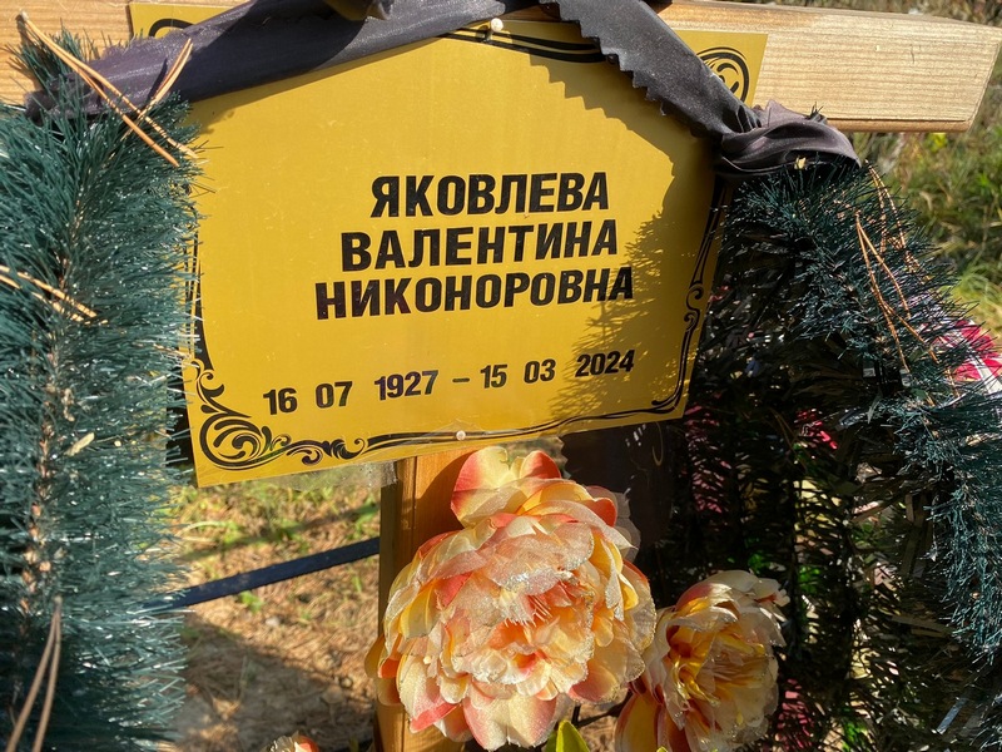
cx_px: 501
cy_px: 376
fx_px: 753
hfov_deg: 67.3
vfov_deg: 53.1
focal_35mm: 26
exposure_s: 1/1147
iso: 32
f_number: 1.8
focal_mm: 4.25
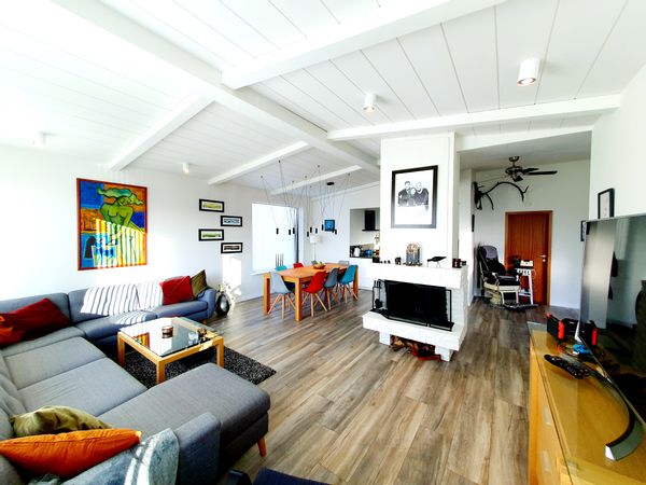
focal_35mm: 13
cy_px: 242
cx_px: 323
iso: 64
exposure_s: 1/100
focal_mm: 1.8
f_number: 2.2
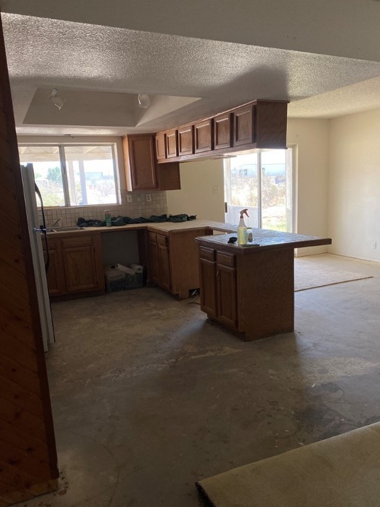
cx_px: 197
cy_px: 269
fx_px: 410
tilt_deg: -11.5
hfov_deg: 49.7
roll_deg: +2.3
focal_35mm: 28
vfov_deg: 63.4
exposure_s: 1/122
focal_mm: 4.25
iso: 80
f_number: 1.8
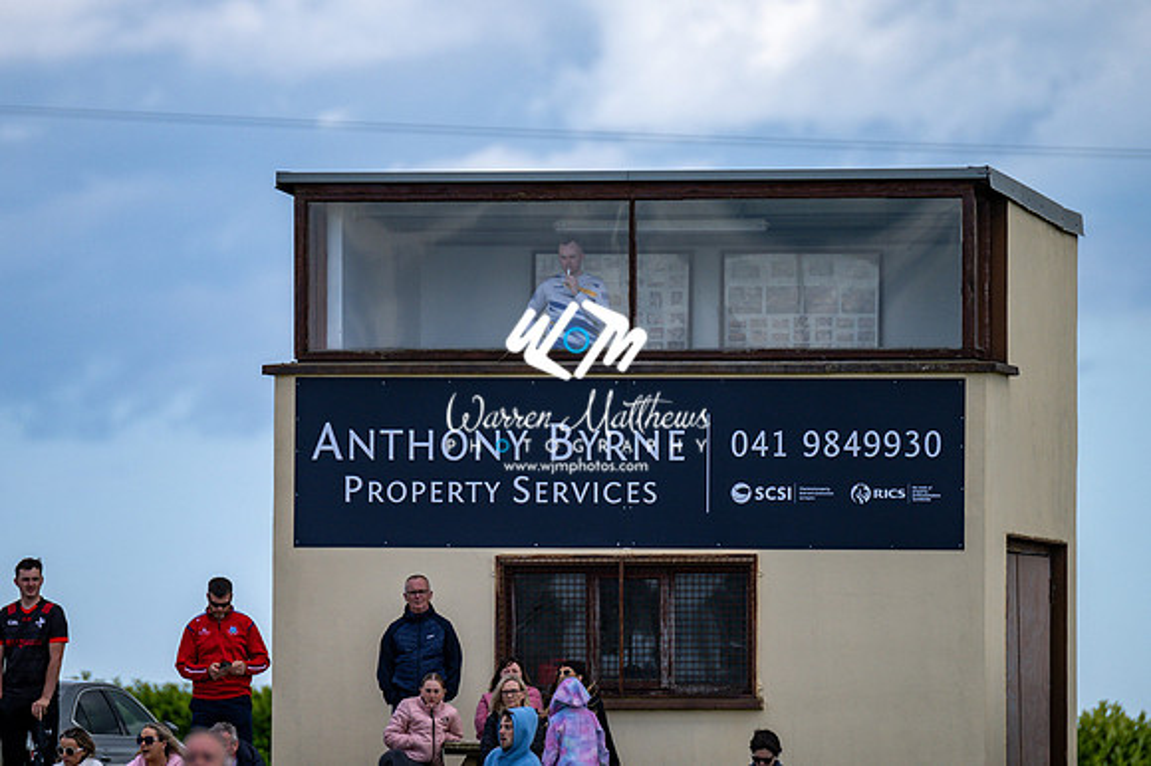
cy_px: 383
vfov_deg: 3.0
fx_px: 14578
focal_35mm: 456
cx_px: 576
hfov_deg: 4.5
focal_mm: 300
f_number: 2.8
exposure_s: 1/3200
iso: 220
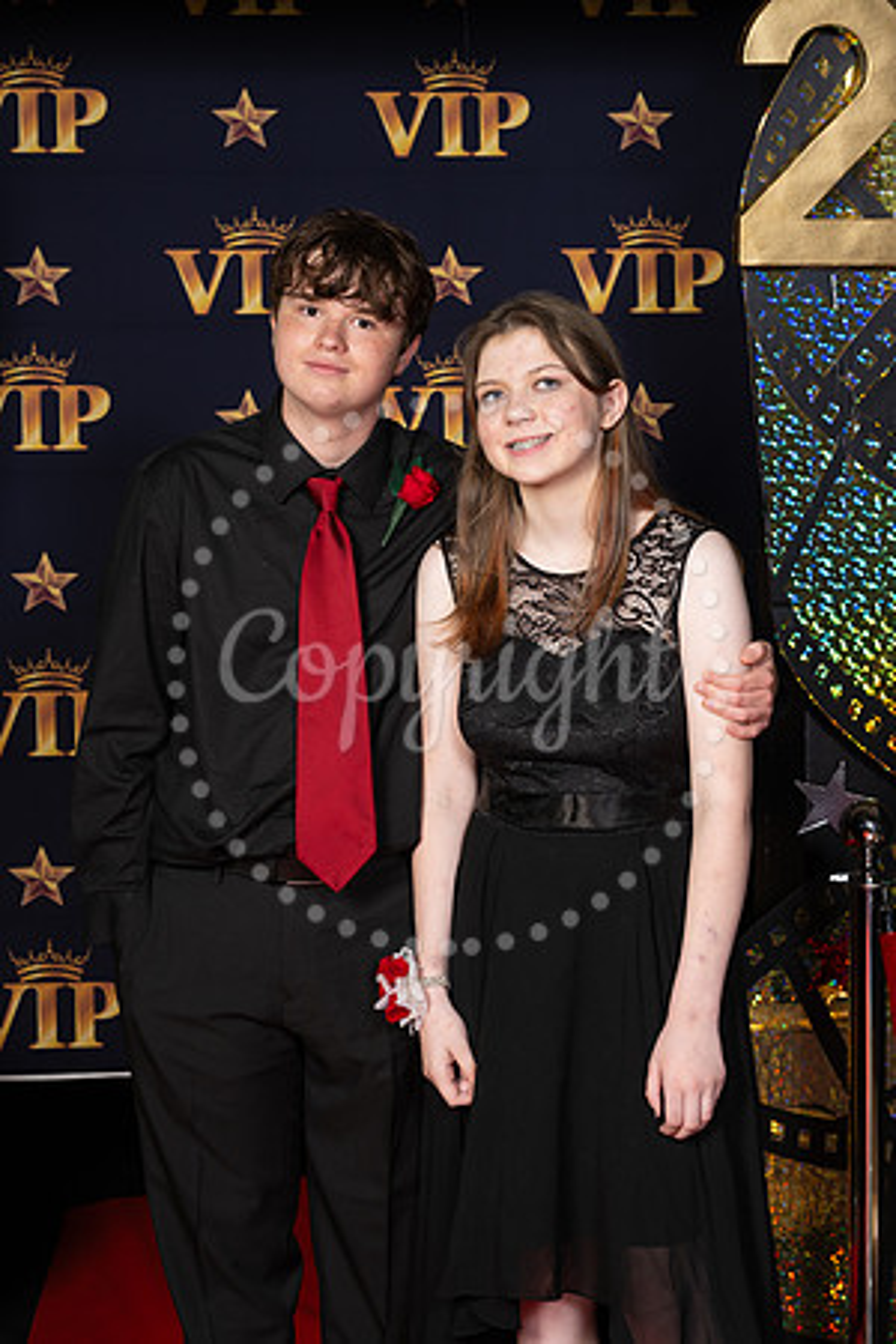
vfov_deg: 26.3
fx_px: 2874
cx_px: 448
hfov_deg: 17.7
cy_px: 672
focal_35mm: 77
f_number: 8
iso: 320
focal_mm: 77
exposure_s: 1/100
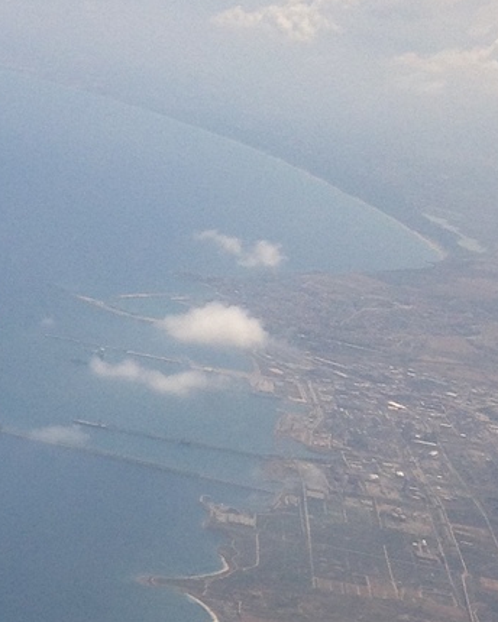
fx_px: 2340
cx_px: -169
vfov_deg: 14.3
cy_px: 907
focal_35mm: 127
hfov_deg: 11.8
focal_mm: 4.28
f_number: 2.4
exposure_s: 1/1534
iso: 50
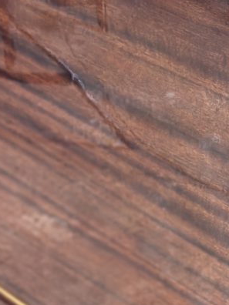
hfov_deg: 11.7
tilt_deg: -33.4
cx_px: 267
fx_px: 1094
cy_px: 240
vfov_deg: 15.8
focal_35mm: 124
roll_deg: -2.0
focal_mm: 6.86
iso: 640
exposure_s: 1/33
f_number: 1.78
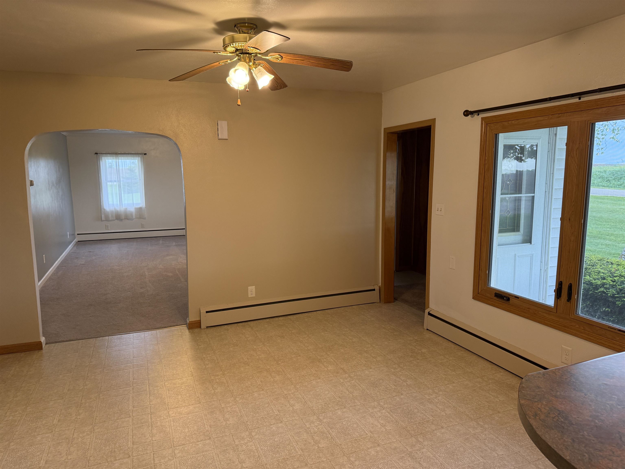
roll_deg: +0.5
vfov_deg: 56.8
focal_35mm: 24
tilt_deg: -7.5
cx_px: 312
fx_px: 433
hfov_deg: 71.6
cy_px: 234
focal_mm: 6.76
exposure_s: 1/60
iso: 160
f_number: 1.78
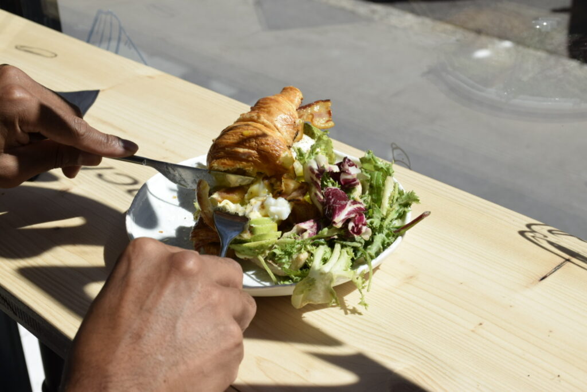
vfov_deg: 23.8
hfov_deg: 35.0
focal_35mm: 57
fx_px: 929
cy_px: 196
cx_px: 294
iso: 200
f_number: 10
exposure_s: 1/400
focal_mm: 38
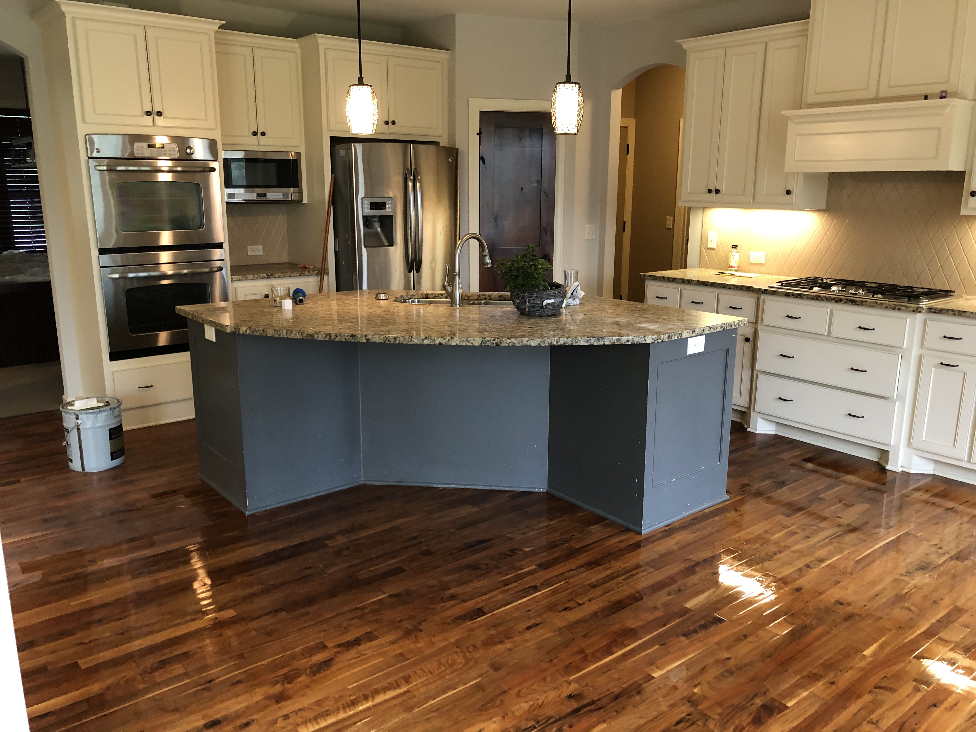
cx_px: 488
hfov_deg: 63.4
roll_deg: +0.8
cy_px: 366
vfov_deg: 49.7
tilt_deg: -13.3
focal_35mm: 28
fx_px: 789
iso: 80
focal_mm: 4
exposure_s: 1/15
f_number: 1.8
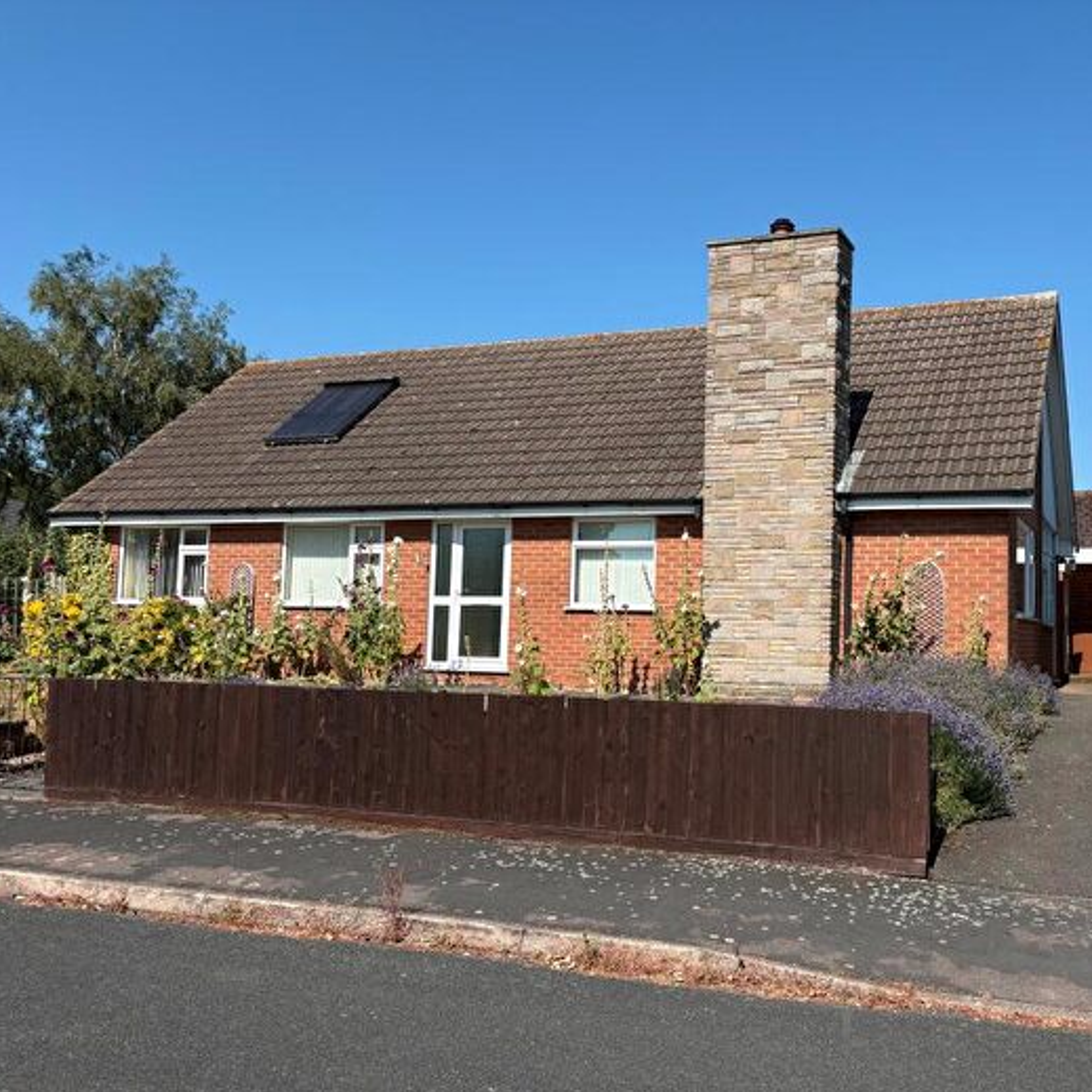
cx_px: 696
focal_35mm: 31
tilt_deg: +4.7
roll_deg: -1.2
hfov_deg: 51.9
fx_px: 1106
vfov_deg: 52.5
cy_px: 548
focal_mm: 5.96
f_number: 1.6
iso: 50
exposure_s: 1/4065
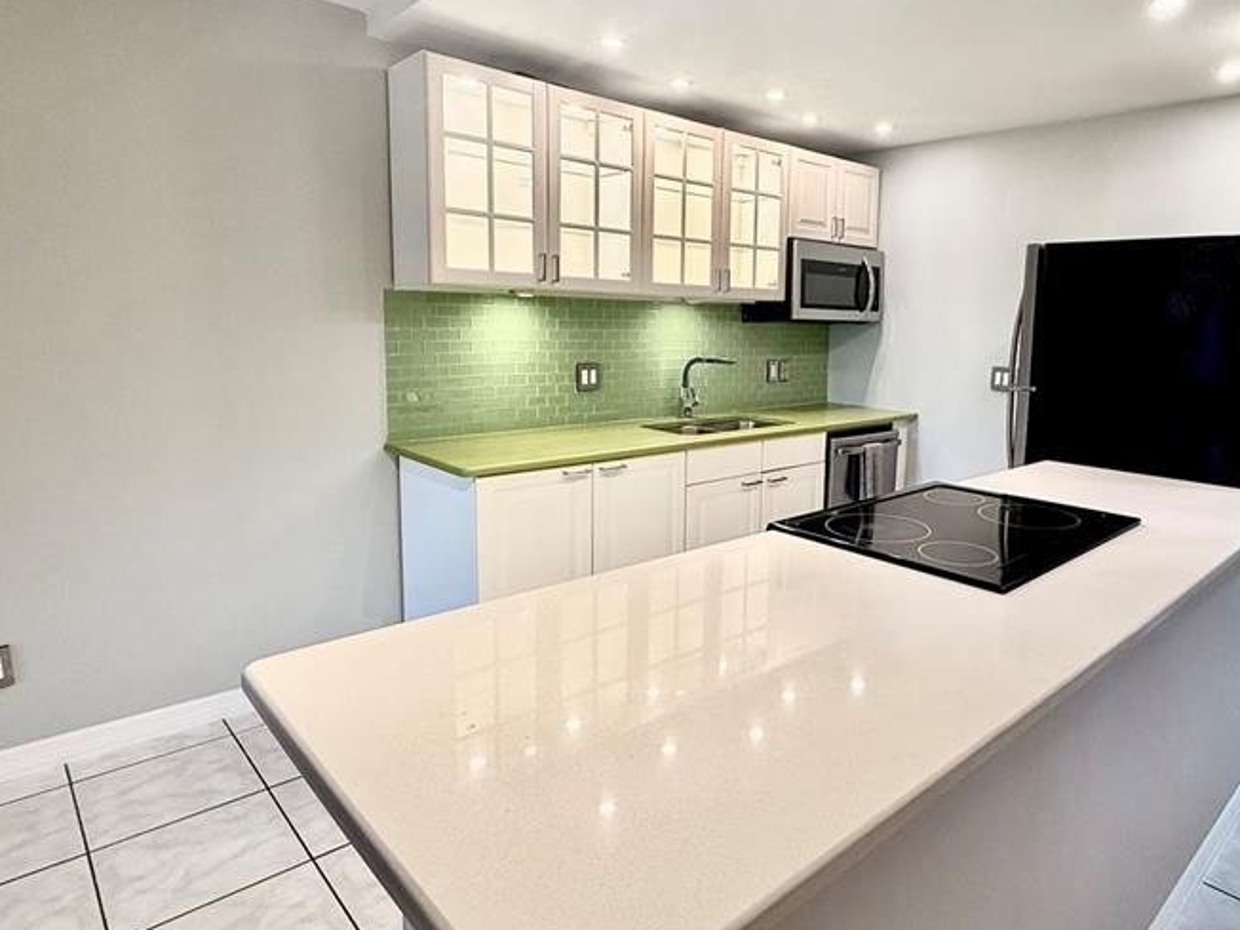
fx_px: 788
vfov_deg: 60.9
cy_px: 417
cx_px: 755
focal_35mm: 22
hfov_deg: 75.4
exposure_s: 1/120
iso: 125
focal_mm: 2.22
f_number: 2.2
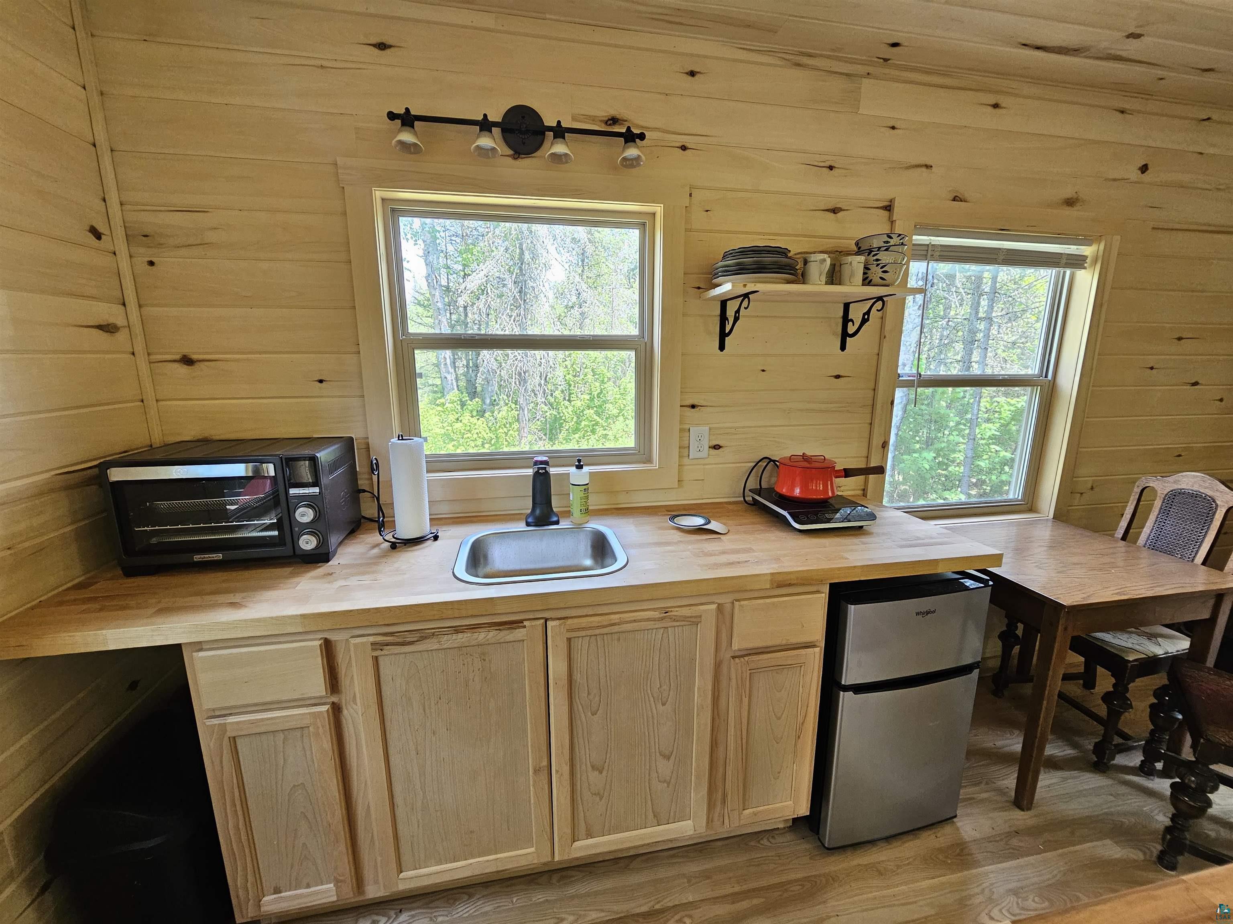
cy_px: 462
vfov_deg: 89.9
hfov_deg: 106.2
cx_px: 616
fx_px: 463
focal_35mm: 13
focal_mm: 2.2
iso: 125
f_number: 2.2
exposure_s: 1/60
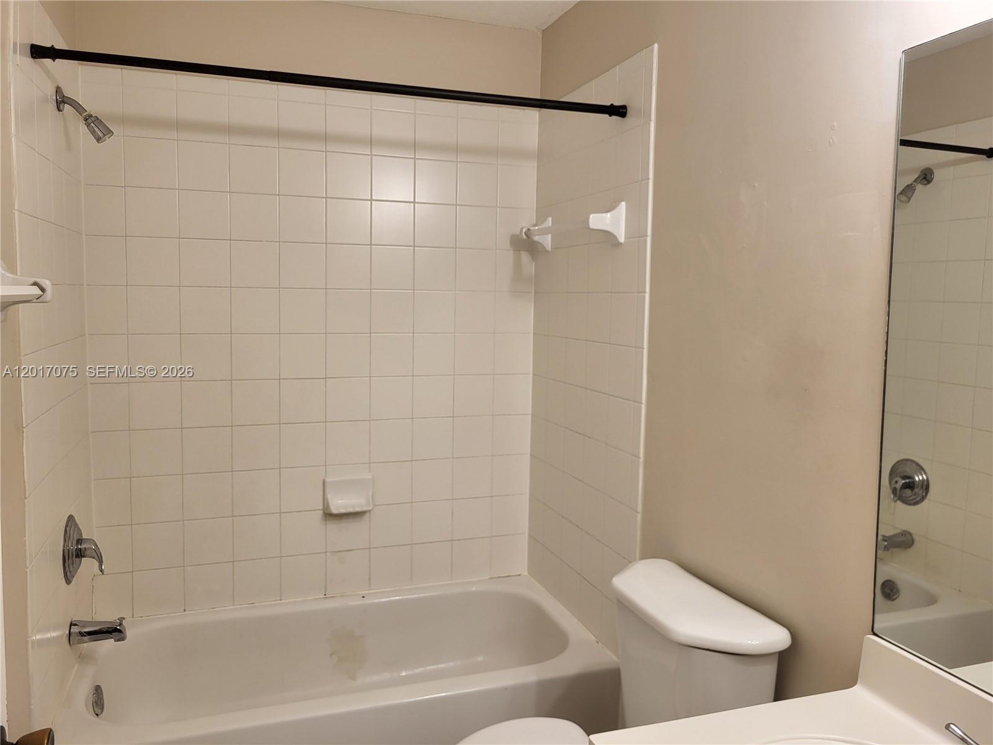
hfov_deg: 67.3
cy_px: 372
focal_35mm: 26
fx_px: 746
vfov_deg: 53.1
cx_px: 496
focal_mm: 5.4
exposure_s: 1/120
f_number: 1.8
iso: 100
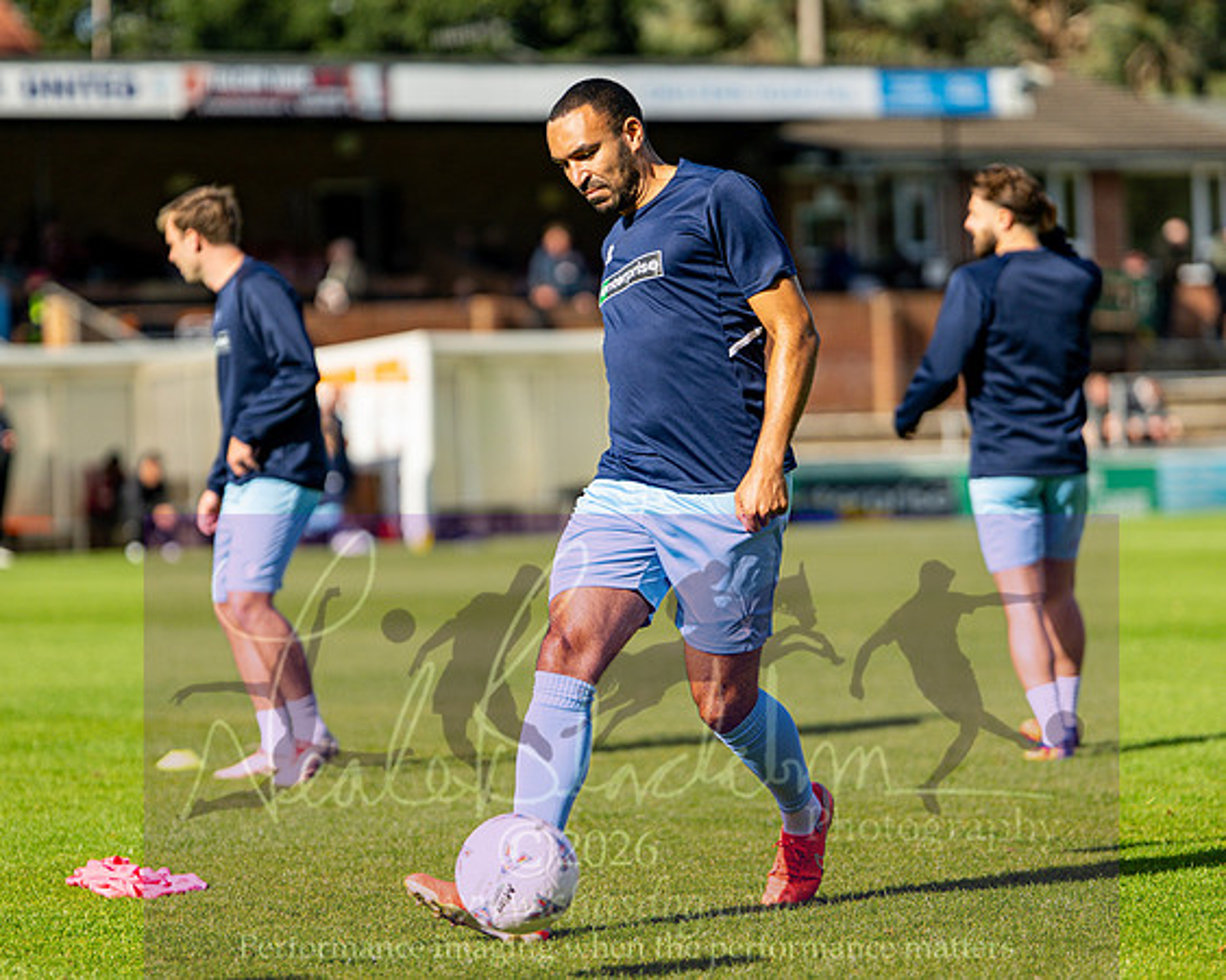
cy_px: 477
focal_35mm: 155
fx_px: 5636
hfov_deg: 12.4
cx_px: 620
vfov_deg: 9.9
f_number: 1.4
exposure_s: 1/8000
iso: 100
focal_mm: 85
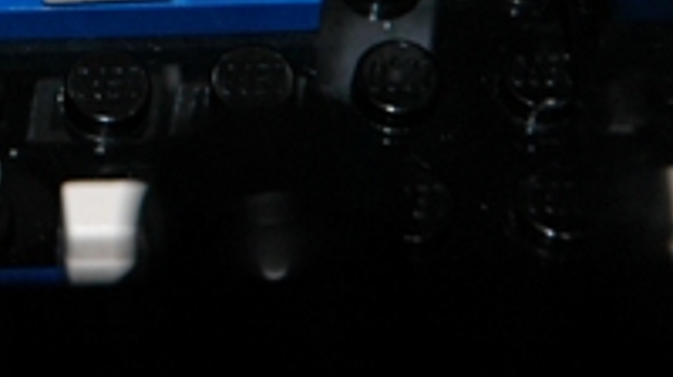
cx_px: -299
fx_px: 7540
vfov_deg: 2.8
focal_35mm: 423
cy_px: -409
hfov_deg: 5.1
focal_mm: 70
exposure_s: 1/60
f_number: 4.5
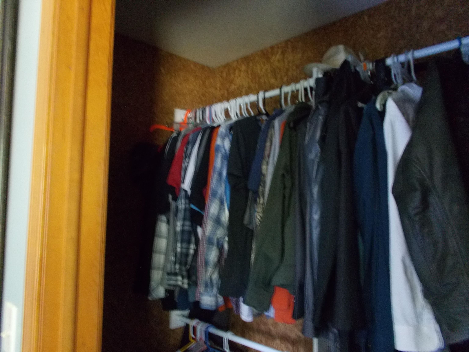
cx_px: 234
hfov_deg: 67.3
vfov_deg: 53.1
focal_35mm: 26
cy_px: 176
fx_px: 352
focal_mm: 4.6
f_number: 3.2
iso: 400
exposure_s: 1/3
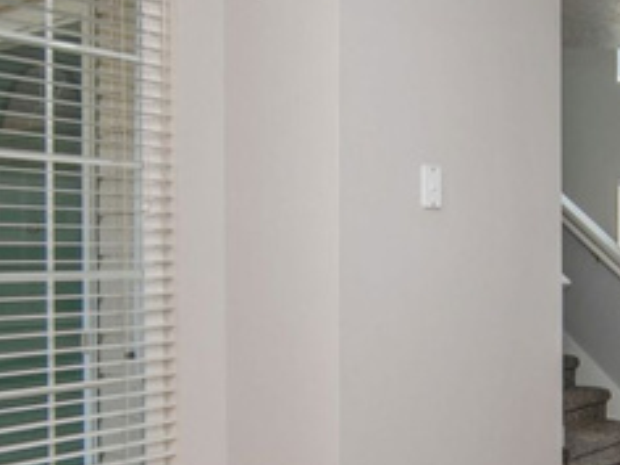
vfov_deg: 29.9
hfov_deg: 39.6
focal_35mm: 47
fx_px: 842
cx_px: 449
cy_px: 394
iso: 200
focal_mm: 12
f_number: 5
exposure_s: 1/60
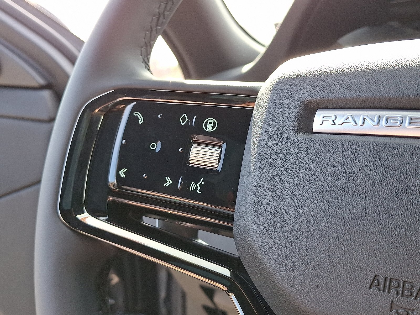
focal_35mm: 25
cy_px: 158
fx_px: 303
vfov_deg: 54.9
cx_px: 210
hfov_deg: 69.4
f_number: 1.8
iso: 25
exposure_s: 1/120
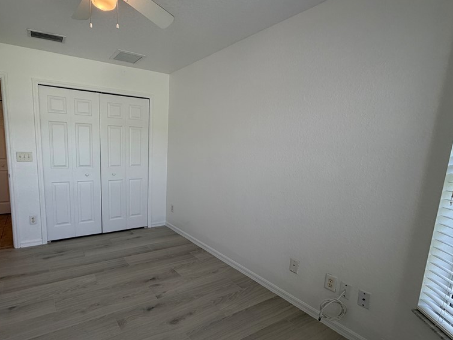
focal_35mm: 19
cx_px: 174
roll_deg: -1.5
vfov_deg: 68.5
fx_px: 249
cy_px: 186
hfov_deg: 83.3
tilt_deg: -9.2
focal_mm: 2.22
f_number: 2.2
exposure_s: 1/120
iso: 64
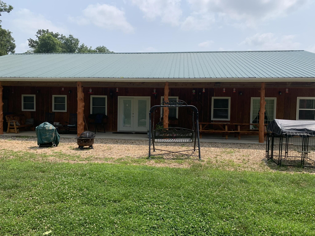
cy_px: 118
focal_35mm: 26
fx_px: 237
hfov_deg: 67.3
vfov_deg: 53.1
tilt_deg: -2.3
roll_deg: -1.2
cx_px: 158
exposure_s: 1/2994
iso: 25
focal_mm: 4.25
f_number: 1.8
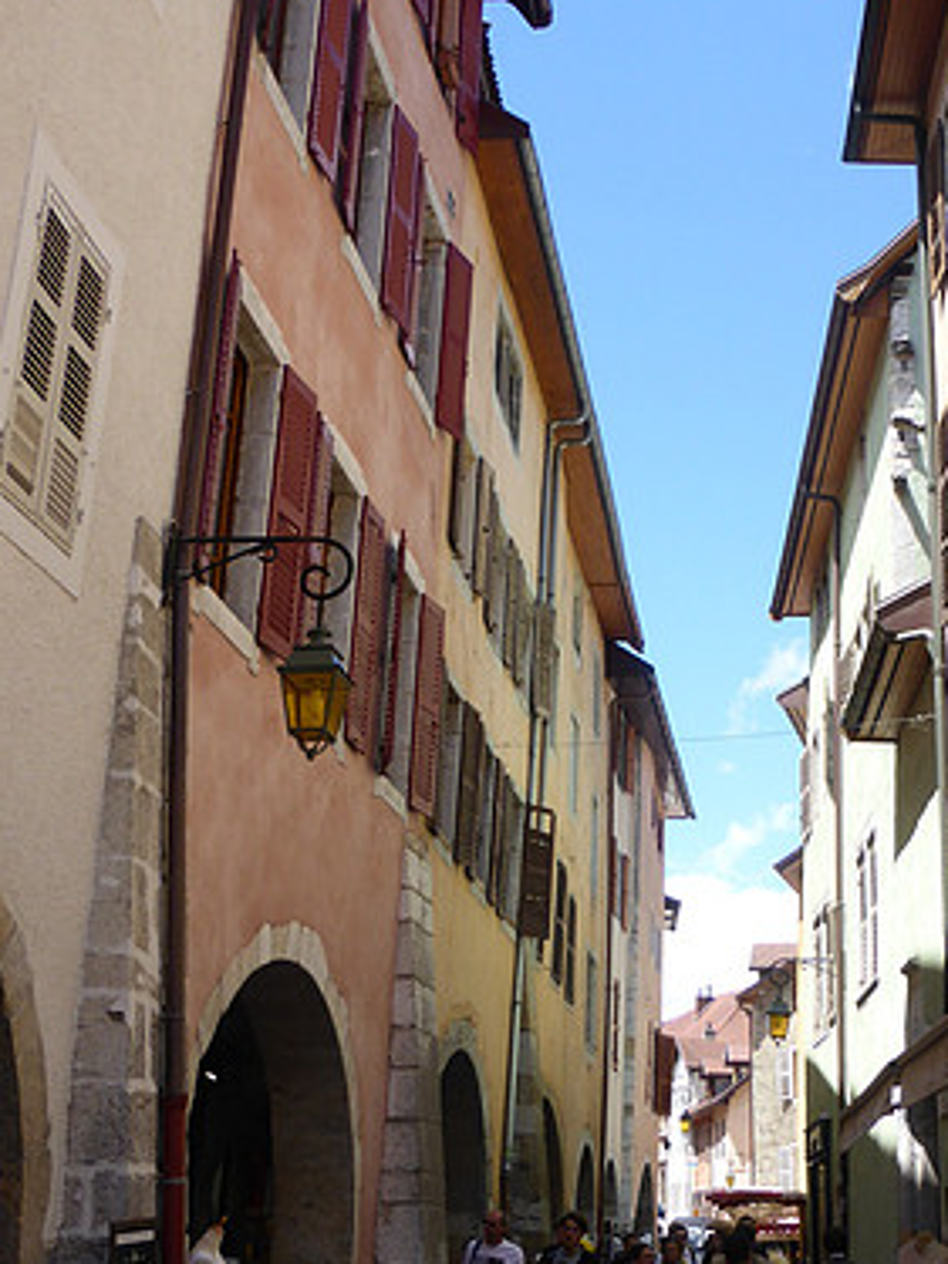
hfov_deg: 29.8
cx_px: 703
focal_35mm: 48
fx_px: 1754
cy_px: 657
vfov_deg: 39.7
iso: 100
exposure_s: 1/400
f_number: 3.6
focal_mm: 5.4
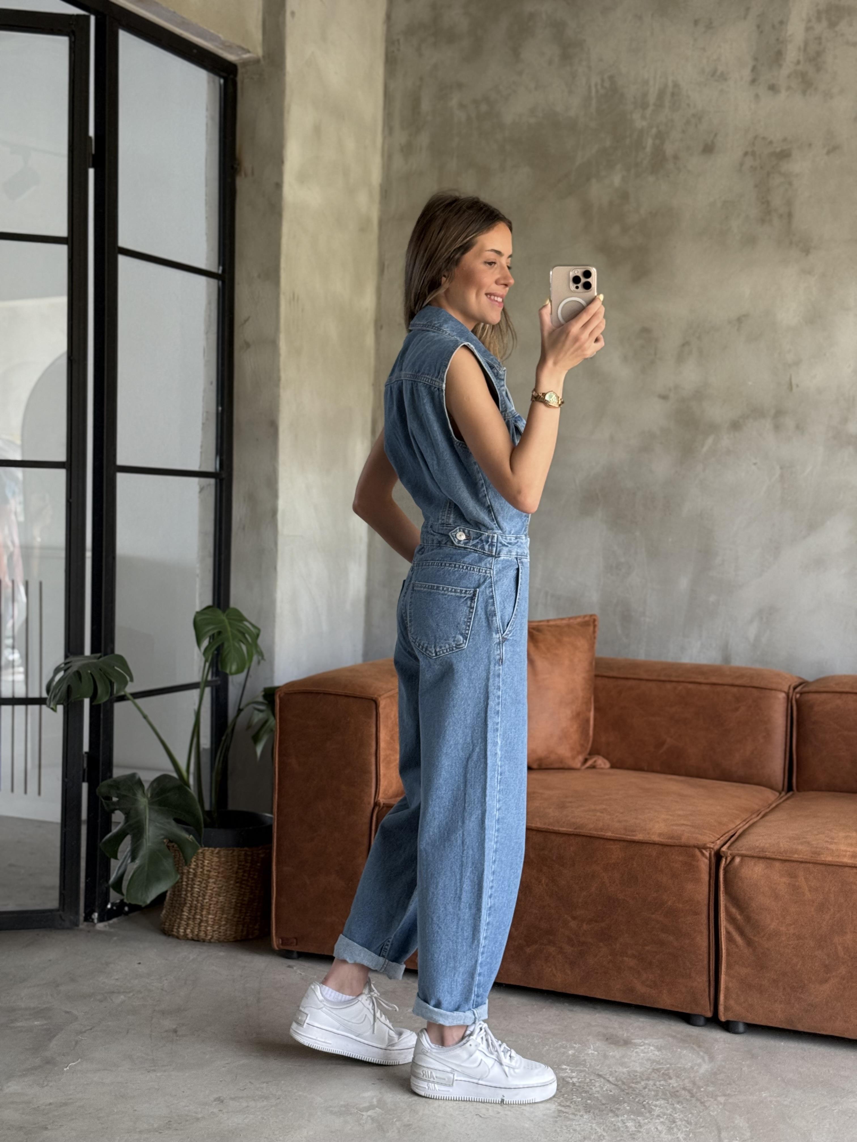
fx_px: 1584
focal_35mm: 48
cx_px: 428
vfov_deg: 39.7
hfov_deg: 30.3
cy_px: 571
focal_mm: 6.76
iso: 160
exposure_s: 1/60
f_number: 1.78
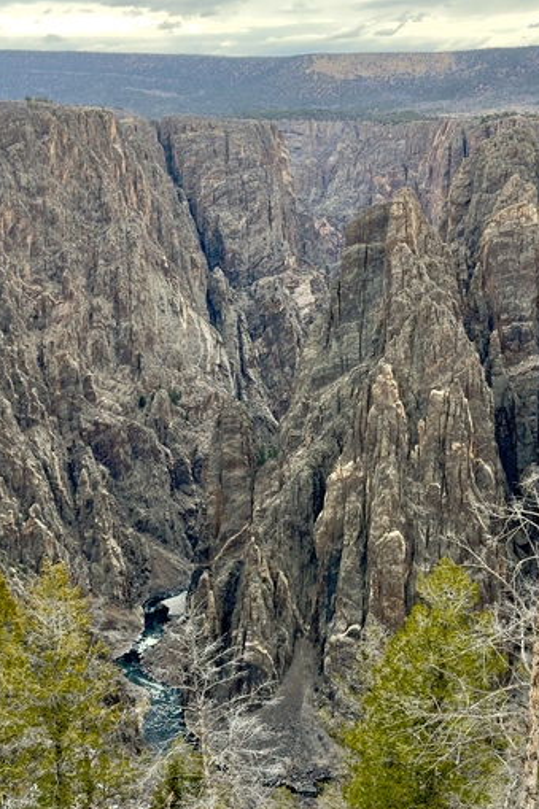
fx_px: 1146
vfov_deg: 38.9
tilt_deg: -15.5
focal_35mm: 51
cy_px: 412
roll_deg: +0.9
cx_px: 296
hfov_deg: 26.5
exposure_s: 1/366
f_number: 1.78
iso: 64
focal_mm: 6.86
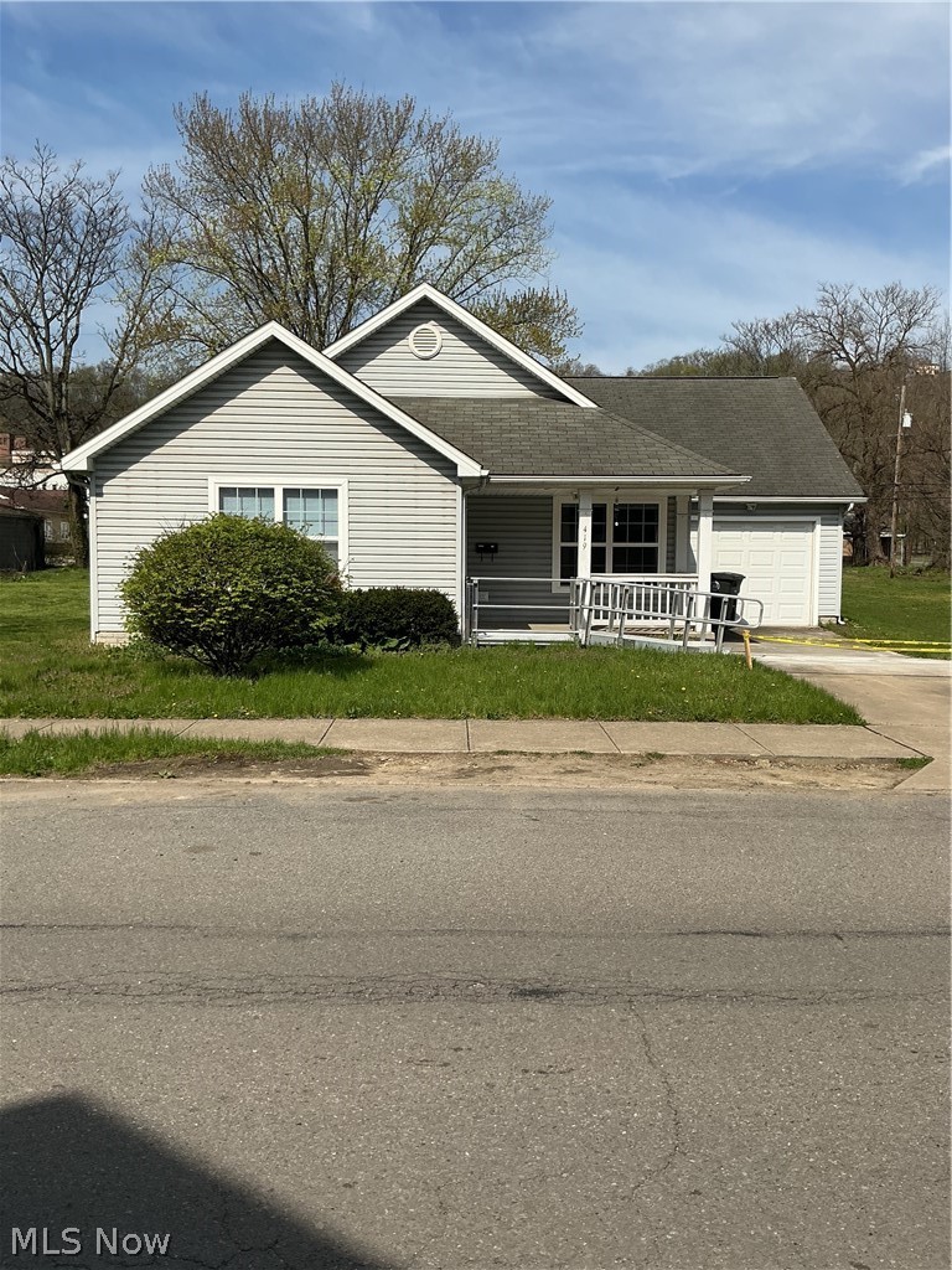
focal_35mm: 29
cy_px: 635
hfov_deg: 48.2
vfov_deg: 61.7
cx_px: 476
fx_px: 1063
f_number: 1.8
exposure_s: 1/2801
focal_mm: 3
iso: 25
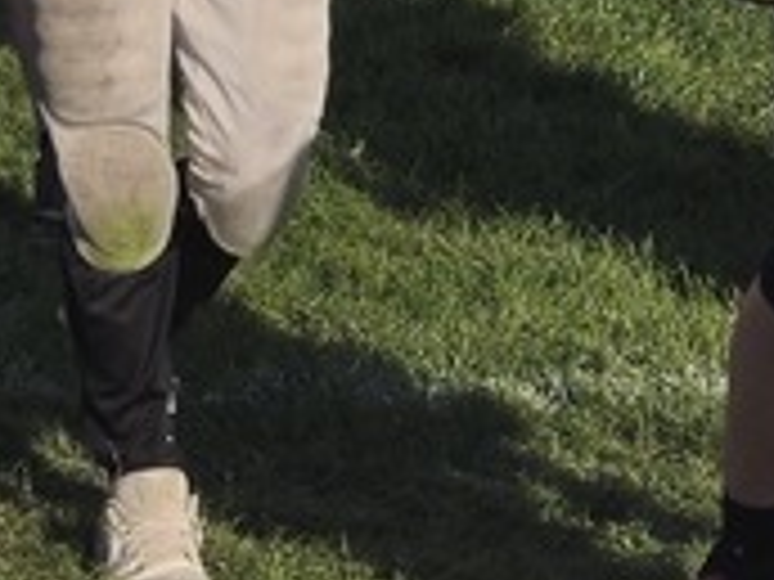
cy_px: -1070
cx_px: 855
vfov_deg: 2.2
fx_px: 15294
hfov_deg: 2.9
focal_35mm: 684
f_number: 2.9
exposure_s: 1/1709
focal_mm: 18.6
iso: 50
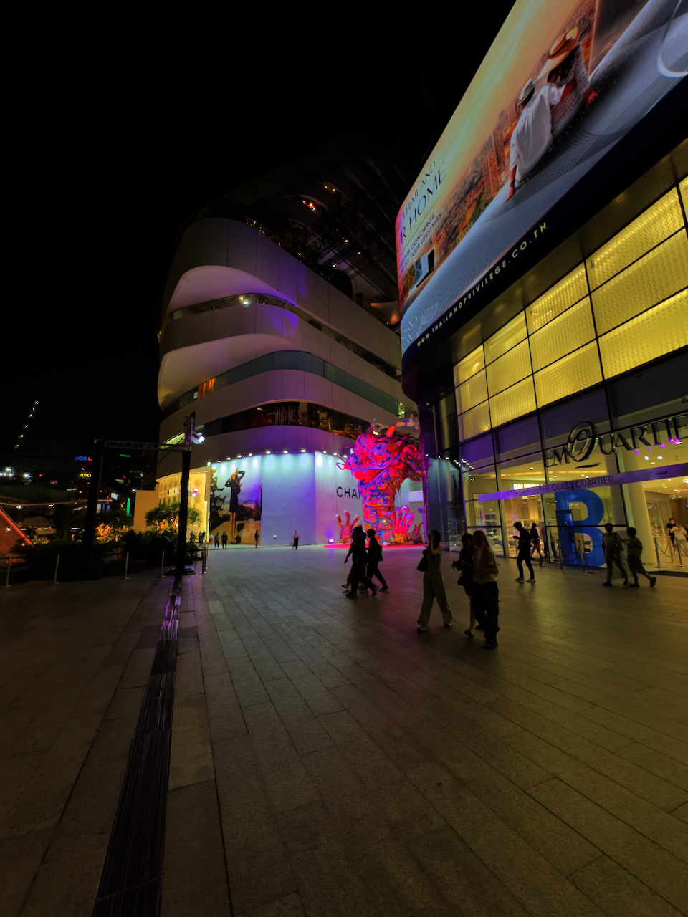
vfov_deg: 102.1
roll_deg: +0.5
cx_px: 344
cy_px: 458
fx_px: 371
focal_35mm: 14
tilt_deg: +10.4
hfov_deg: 85.7
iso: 320
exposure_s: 1/84
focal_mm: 2.22
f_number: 2.2
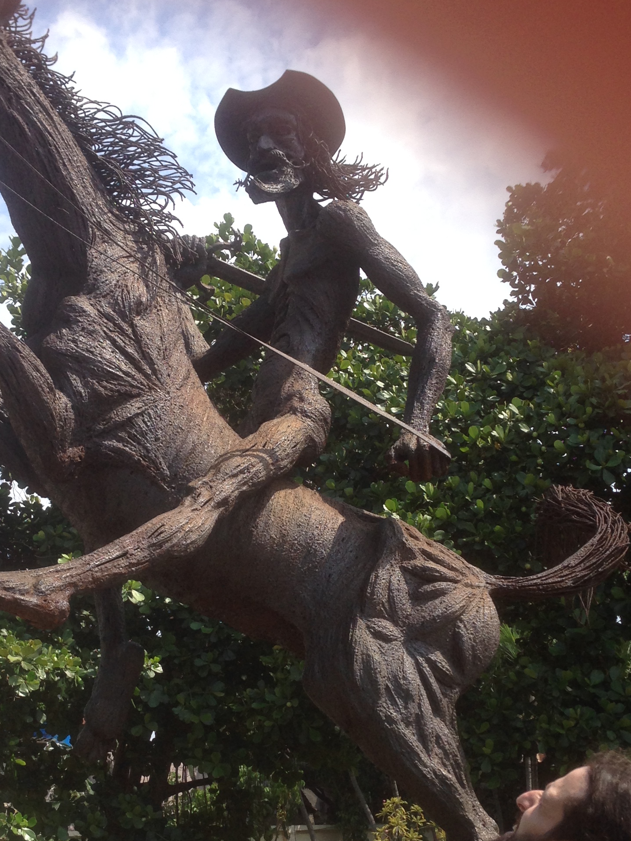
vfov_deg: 34.1
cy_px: 536
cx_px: 250
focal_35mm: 56
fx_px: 1361
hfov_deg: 26.1
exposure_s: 1/847
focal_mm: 4.12
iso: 50
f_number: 2.4
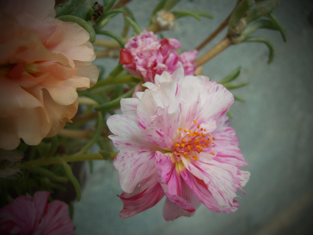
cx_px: 156
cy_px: 118
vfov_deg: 38.7
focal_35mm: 37
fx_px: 335
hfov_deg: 50.1
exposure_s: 1/160
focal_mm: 6.61
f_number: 3.9
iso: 80
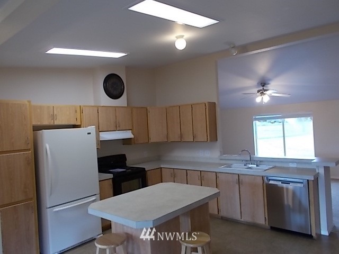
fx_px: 255
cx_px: 170
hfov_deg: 67.3
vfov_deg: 53.1
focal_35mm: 26
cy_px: 127
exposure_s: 1/25
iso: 100
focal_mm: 4.6
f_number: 3.2
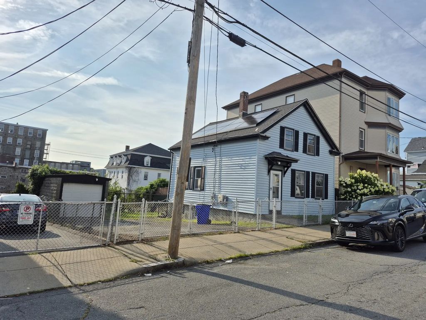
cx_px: 213
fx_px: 283
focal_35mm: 23
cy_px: 160
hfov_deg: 73.9
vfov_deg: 58.9
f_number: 1.8
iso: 25
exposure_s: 1/2872
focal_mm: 5.4
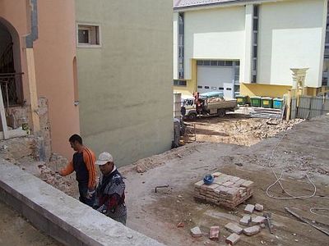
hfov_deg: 54.0
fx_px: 323
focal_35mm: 34
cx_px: 164
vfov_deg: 41.8
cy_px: 123
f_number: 5.6
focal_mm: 5.6
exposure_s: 1/350
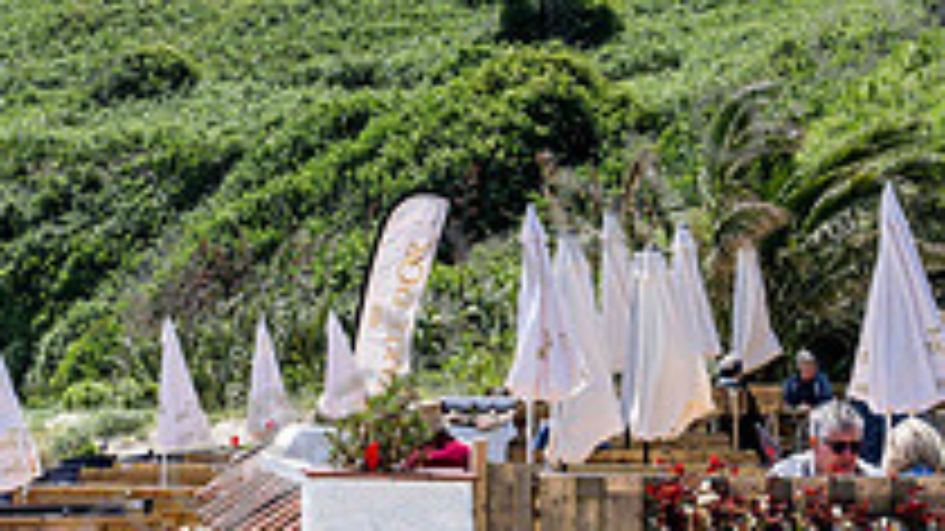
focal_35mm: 142
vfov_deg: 8.5
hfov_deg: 15.1
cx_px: 446
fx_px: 3557
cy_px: 295
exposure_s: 1/250
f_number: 8
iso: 100
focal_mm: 49
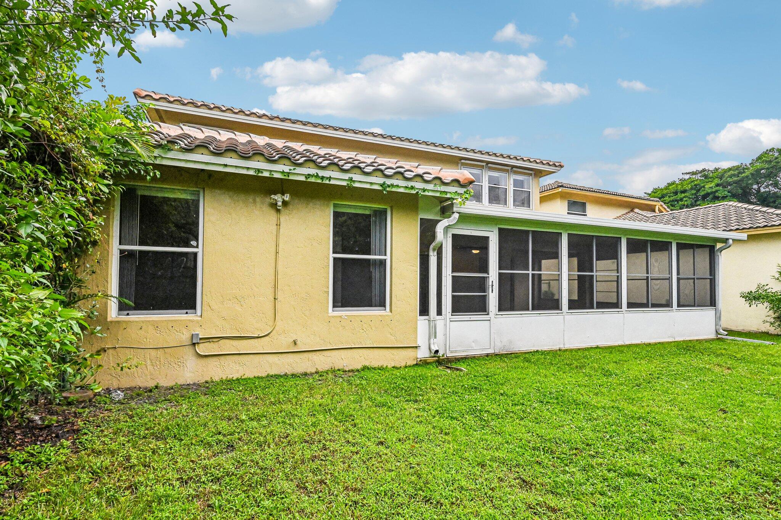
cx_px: 390
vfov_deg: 72.0
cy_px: 260
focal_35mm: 16
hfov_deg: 95.0
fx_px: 358
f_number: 8
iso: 4000
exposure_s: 1/2500
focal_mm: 16.5
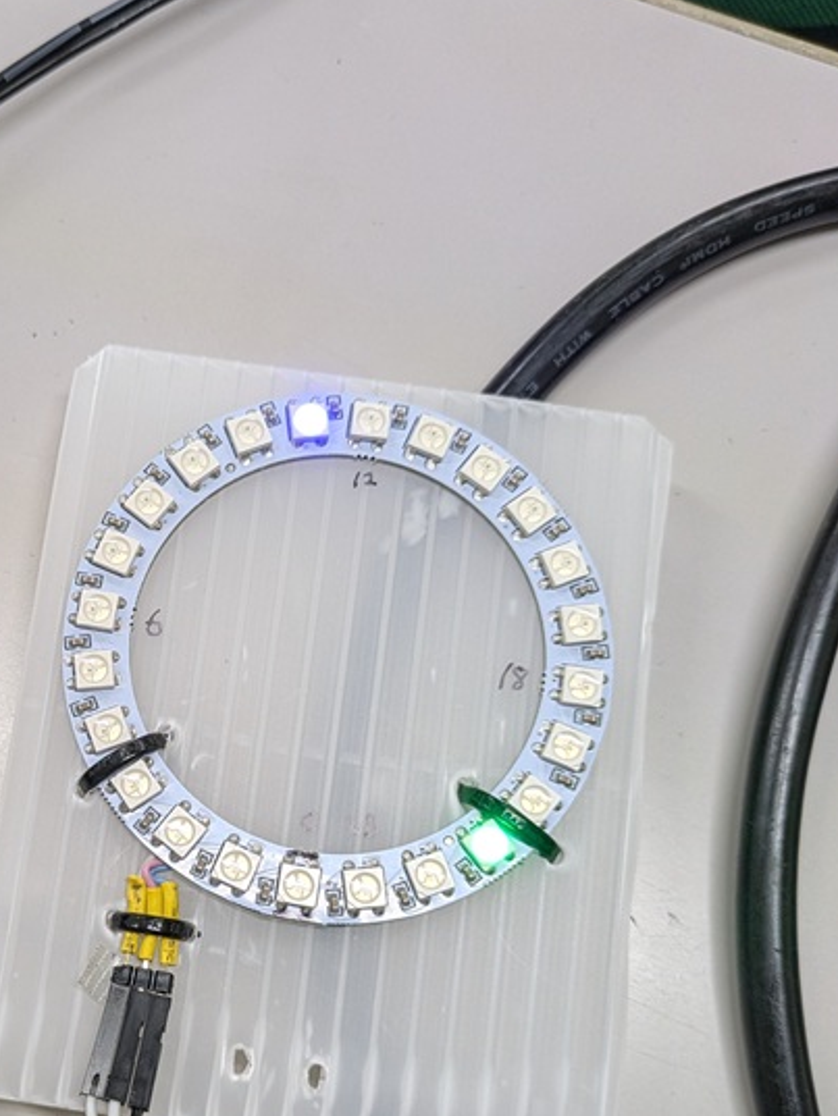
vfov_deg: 43.1
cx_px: 127
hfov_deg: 32.4
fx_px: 1387
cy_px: 767
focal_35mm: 43
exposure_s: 1/120
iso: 130
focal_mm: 5.43
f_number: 1.89
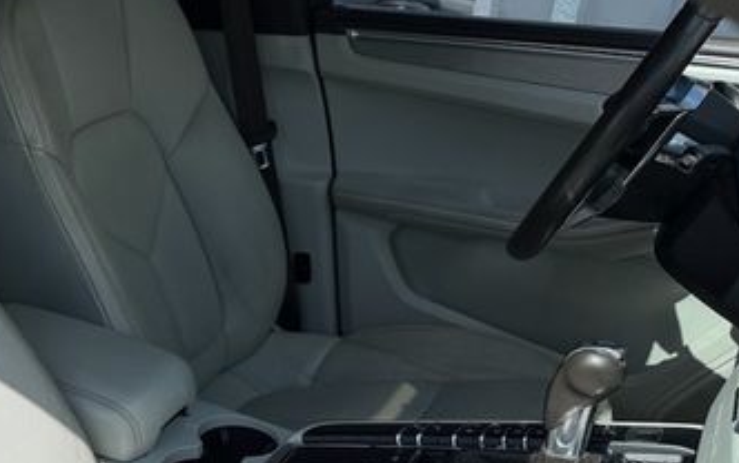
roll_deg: -0.8
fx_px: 988
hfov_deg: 37.6
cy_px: 374
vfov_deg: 25.9
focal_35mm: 49
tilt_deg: -27.4
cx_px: 40
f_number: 1.78
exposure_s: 1/5714
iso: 80
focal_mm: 6.76
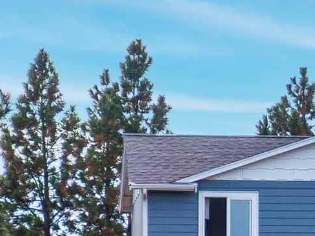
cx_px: 456
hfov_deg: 6.5
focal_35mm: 302
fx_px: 2748
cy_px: 286
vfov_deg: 4.9
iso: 100
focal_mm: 8.6
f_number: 3.8
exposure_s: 1/500
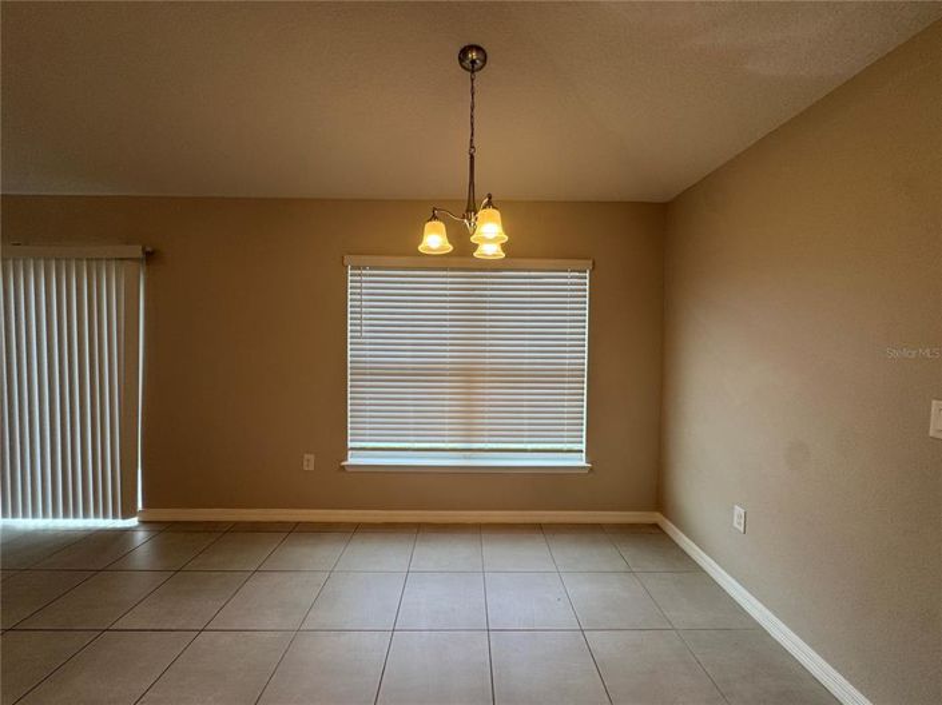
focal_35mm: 14
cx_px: 471
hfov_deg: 102.1
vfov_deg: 85.6
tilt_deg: -2.2
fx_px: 381
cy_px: 352
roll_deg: -0.5
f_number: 2.2
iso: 80
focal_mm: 2.22
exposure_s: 1/120
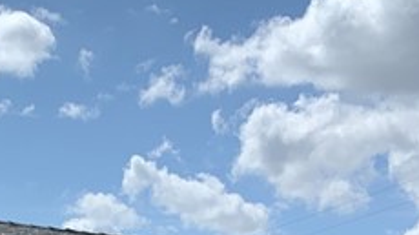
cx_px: 122
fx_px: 1399
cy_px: 532
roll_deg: -0.8
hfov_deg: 17.0
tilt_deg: -0.1
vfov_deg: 8.8
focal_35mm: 126
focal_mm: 4.25
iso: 25
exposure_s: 1/3289
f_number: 1.8
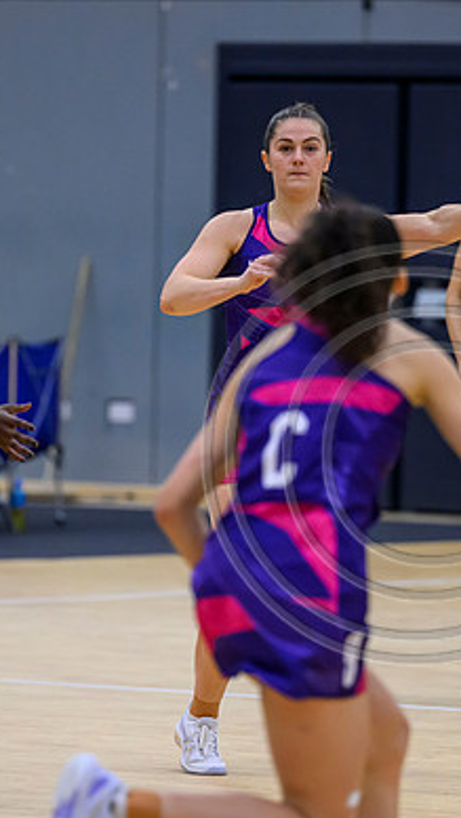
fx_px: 8014
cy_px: 445
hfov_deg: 3.3
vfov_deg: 5.8
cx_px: 270
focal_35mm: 369
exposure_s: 1/1250
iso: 4000
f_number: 3.2
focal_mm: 200
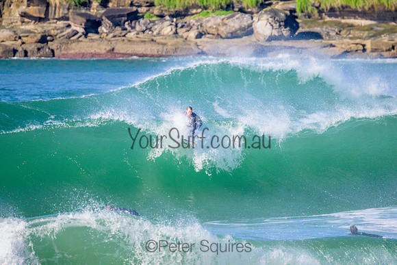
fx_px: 8824
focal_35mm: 800
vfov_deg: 1.7
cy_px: 132
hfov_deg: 2.6
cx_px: 198
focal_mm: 800
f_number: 11
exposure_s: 1/2000
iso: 2800
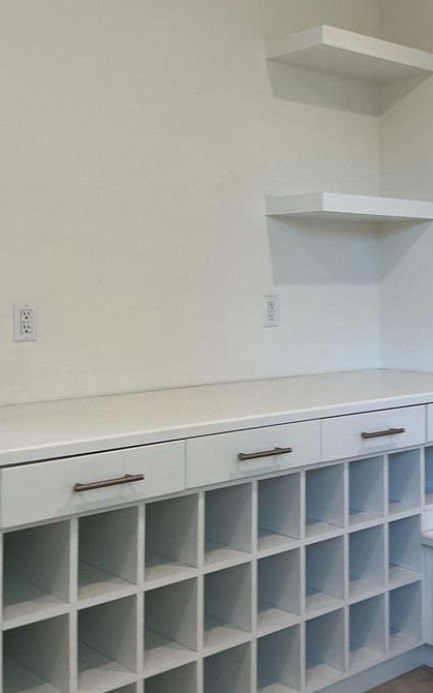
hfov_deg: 27.2
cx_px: 303
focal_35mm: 47
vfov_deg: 42.4
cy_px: 275
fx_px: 887
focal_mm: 3
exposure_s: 1/60
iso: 32
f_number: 1.8
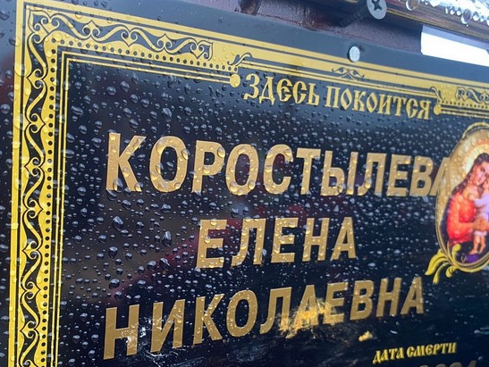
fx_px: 537
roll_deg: -5.0
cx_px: 196
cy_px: 238
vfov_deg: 37.4
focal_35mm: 38
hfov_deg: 48.7
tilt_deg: -10.6
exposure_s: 1/63
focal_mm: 4.25
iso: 125
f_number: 1.8
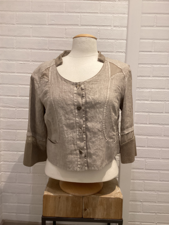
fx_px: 202
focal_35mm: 31
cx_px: 84
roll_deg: -1.9
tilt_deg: -7.9
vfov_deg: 58.4
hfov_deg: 45.4
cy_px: 112
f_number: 2.4
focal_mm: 3.3
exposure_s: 1/50
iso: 200
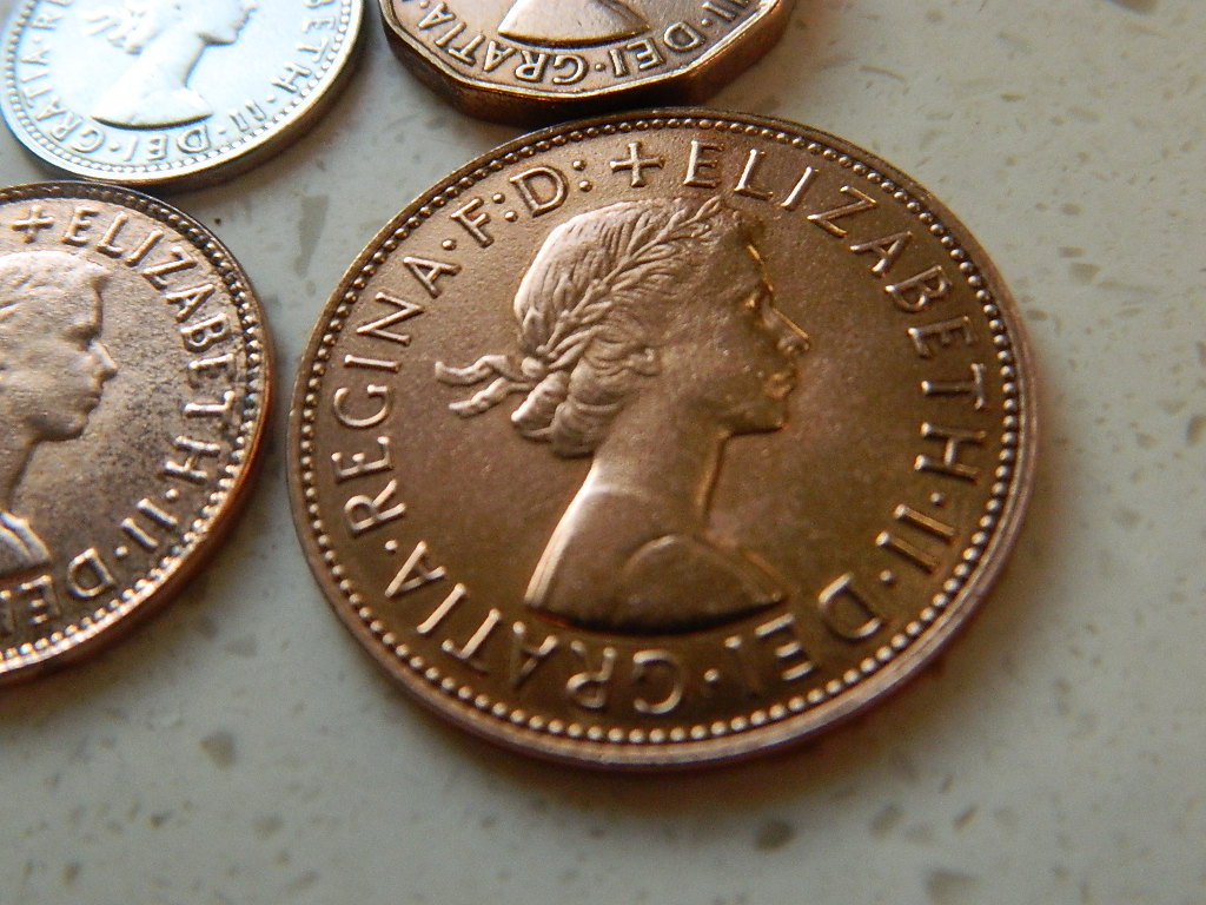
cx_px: 603
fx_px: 1637
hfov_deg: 40.4
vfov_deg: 30.9
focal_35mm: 47
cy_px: 452
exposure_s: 1/250
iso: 400
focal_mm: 8.4
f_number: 3.6
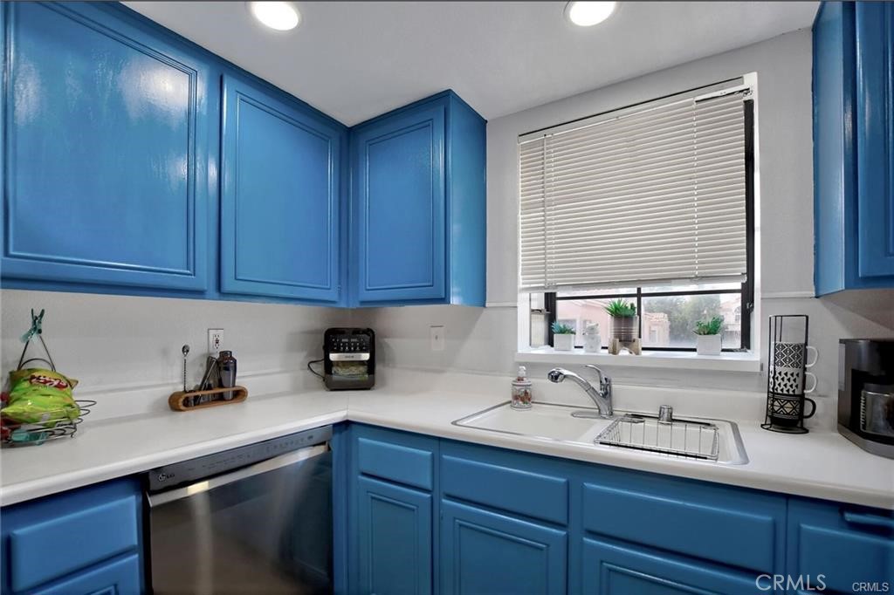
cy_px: 298
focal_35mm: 15
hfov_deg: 100.4
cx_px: 447
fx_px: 372
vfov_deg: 77.3
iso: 1250
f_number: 7.1
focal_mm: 10
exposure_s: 1/200
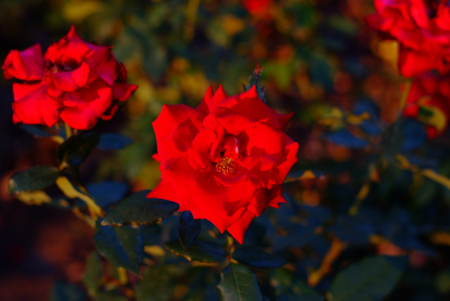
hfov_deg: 27.0
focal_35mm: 75
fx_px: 938
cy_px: 150
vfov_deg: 18.2
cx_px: 225
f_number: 2.8
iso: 100
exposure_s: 1/225
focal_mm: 50
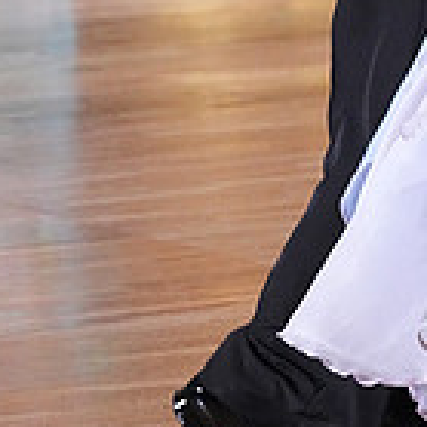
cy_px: -144
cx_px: 432
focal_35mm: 480
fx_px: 6699
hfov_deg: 3.6
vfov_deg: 3.6
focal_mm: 135
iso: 10000
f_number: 5.6
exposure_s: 1/400
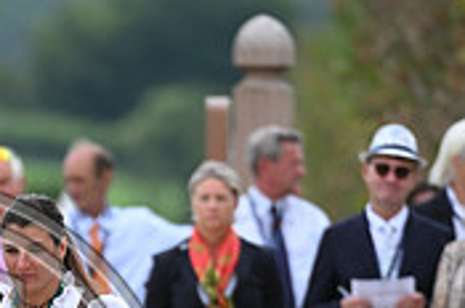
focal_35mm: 1329
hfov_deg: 1.6
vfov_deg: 1.0
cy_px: 413
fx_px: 17135
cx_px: -122
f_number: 5.6
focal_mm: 400
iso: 500
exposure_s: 1/1600
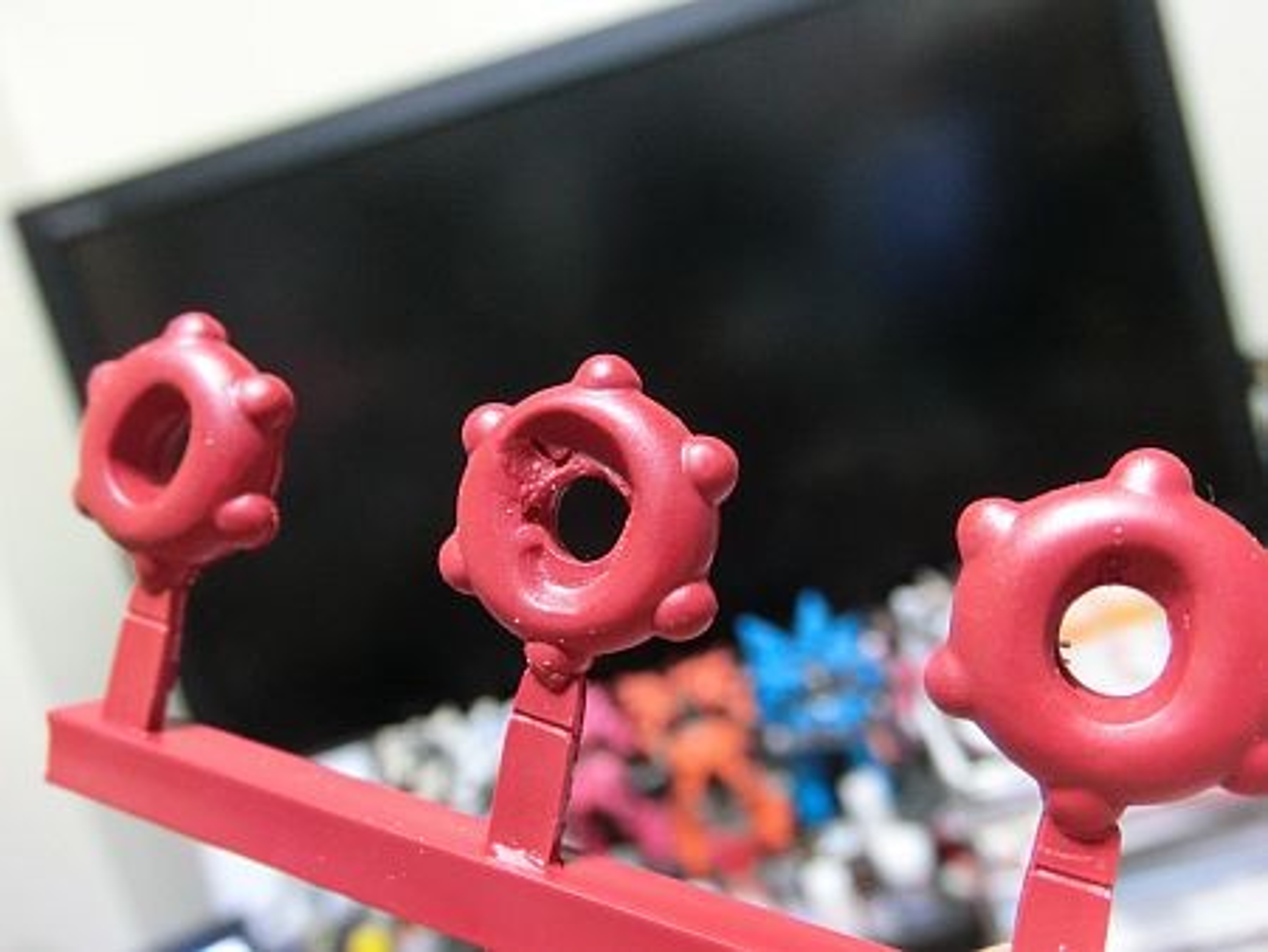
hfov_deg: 63.4
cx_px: 634
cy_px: 476
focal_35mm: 28
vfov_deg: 49.8
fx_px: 1026
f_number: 3
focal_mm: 5
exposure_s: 1/25
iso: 800
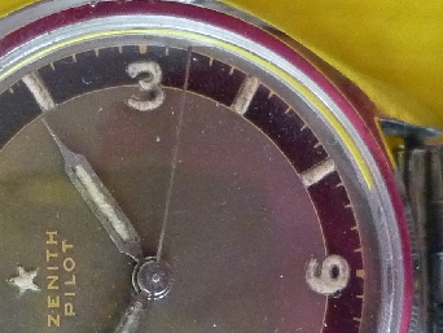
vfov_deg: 15.5
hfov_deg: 20.5
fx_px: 1217
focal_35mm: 95
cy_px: 259
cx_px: 111
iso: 400
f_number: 2.8
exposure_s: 1/25
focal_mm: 4.5
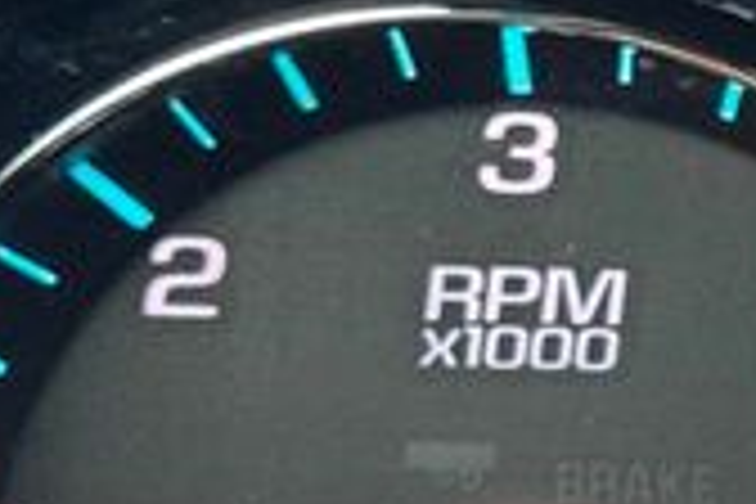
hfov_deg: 6.5
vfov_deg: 4.5
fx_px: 6384
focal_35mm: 304
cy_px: 459
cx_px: 1818
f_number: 1.78
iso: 200
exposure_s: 1/41
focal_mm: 6.76
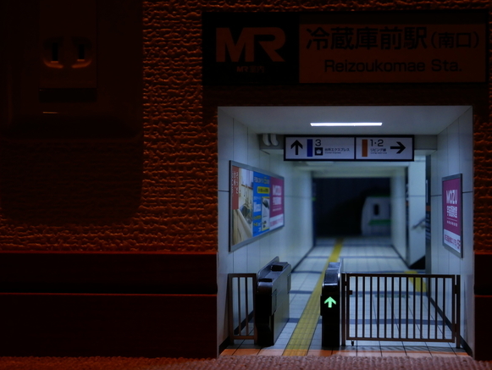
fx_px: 1380
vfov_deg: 15.3
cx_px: 252
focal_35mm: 97
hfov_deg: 20.2
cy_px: 182
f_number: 5.6
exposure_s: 1/50
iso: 800
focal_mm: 47
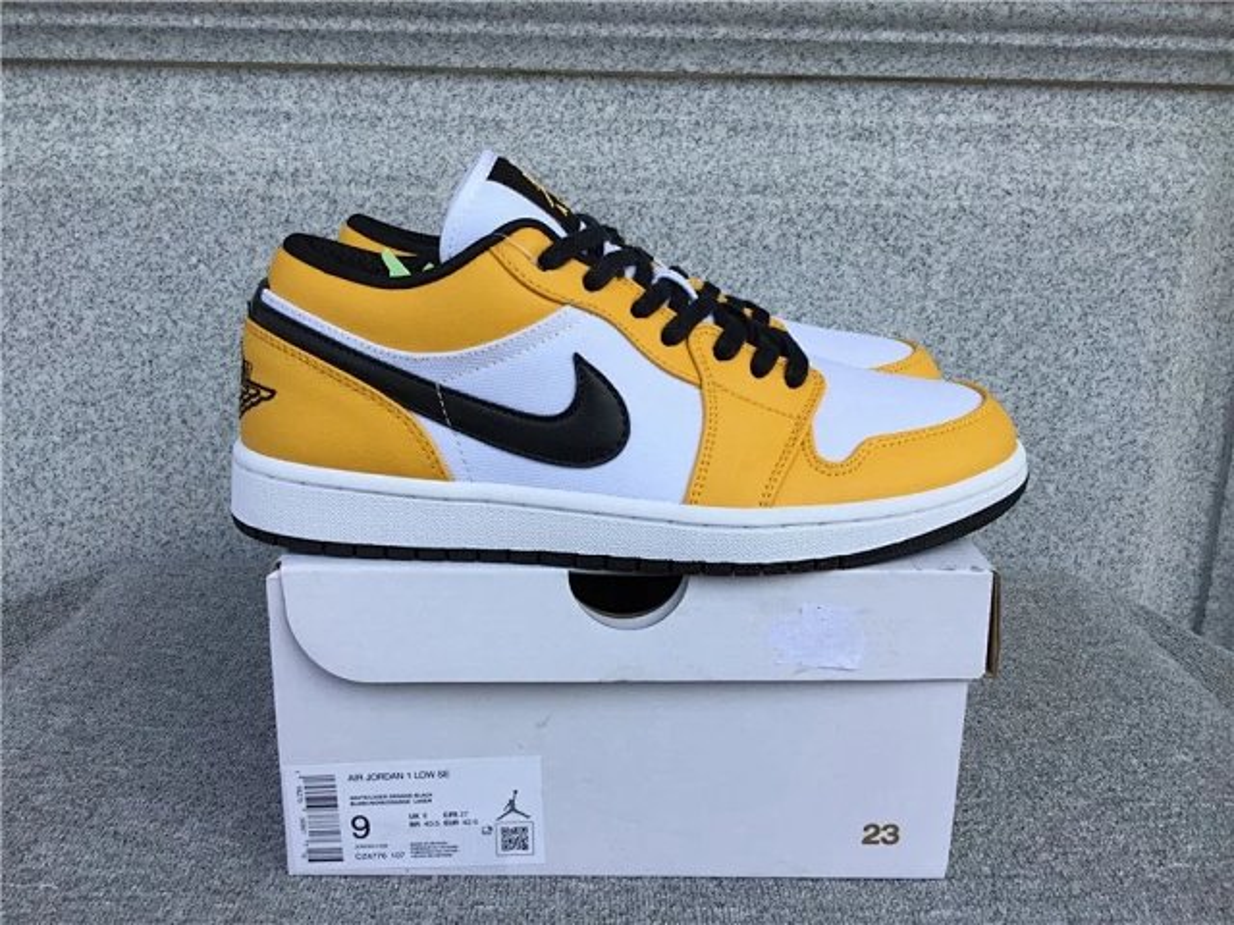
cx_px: 617
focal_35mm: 31
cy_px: 462
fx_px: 1105
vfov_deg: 45.4
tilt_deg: -15.8
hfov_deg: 58.4
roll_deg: -0.4
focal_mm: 3.3
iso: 25
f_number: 2.4
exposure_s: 1/319
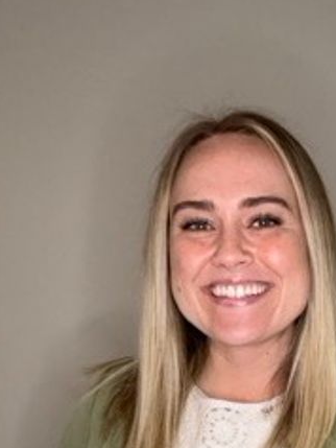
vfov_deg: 37.6
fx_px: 634
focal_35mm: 49
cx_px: 264
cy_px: 354
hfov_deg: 29.1
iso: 160
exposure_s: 1/60
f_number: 1.9
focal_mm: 2.69
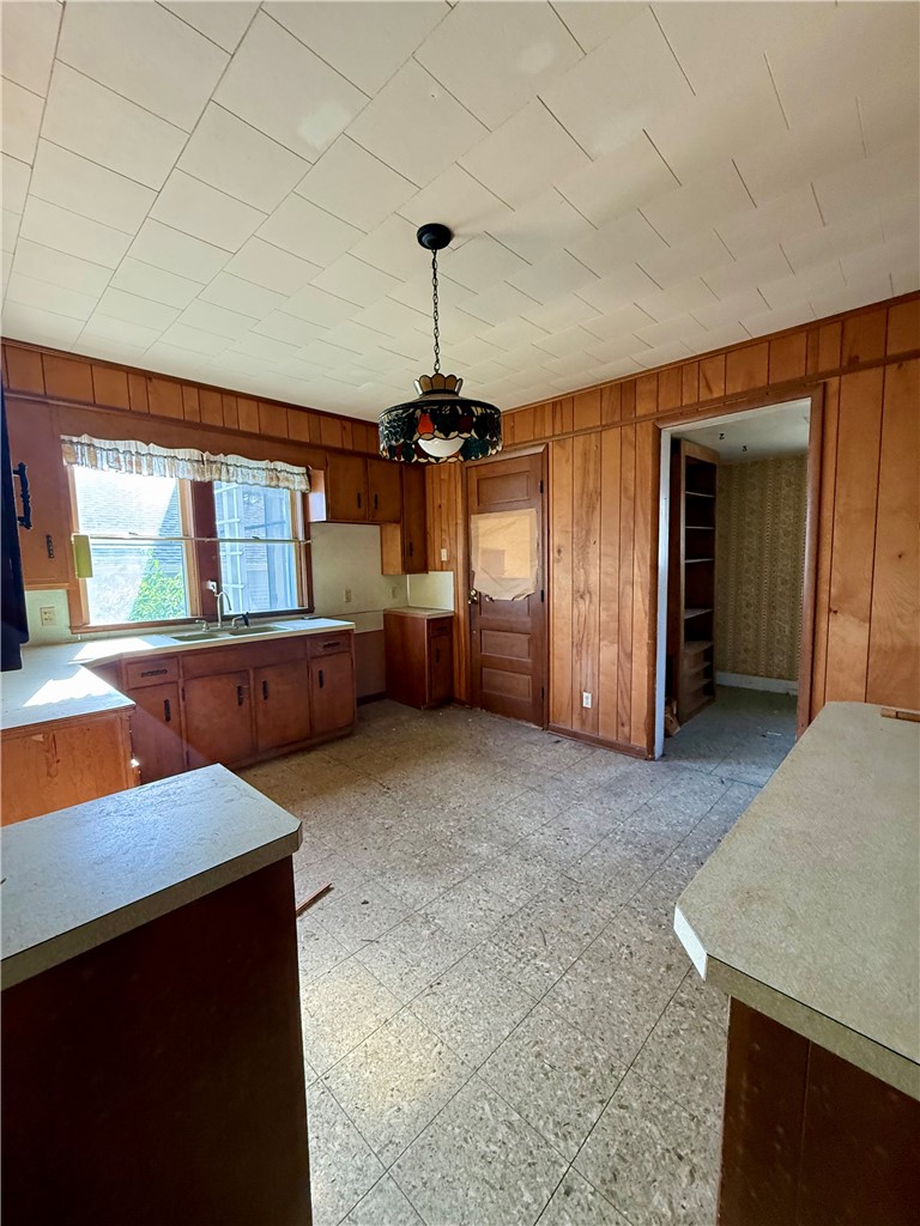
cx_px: 460
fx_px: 496
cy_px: 613
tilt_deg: -5.1
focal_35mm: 14
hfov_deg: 85.7
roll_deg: +3.5
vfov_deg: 102.1
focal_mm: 2.22
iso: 400
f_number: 2.2
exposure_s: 1/85
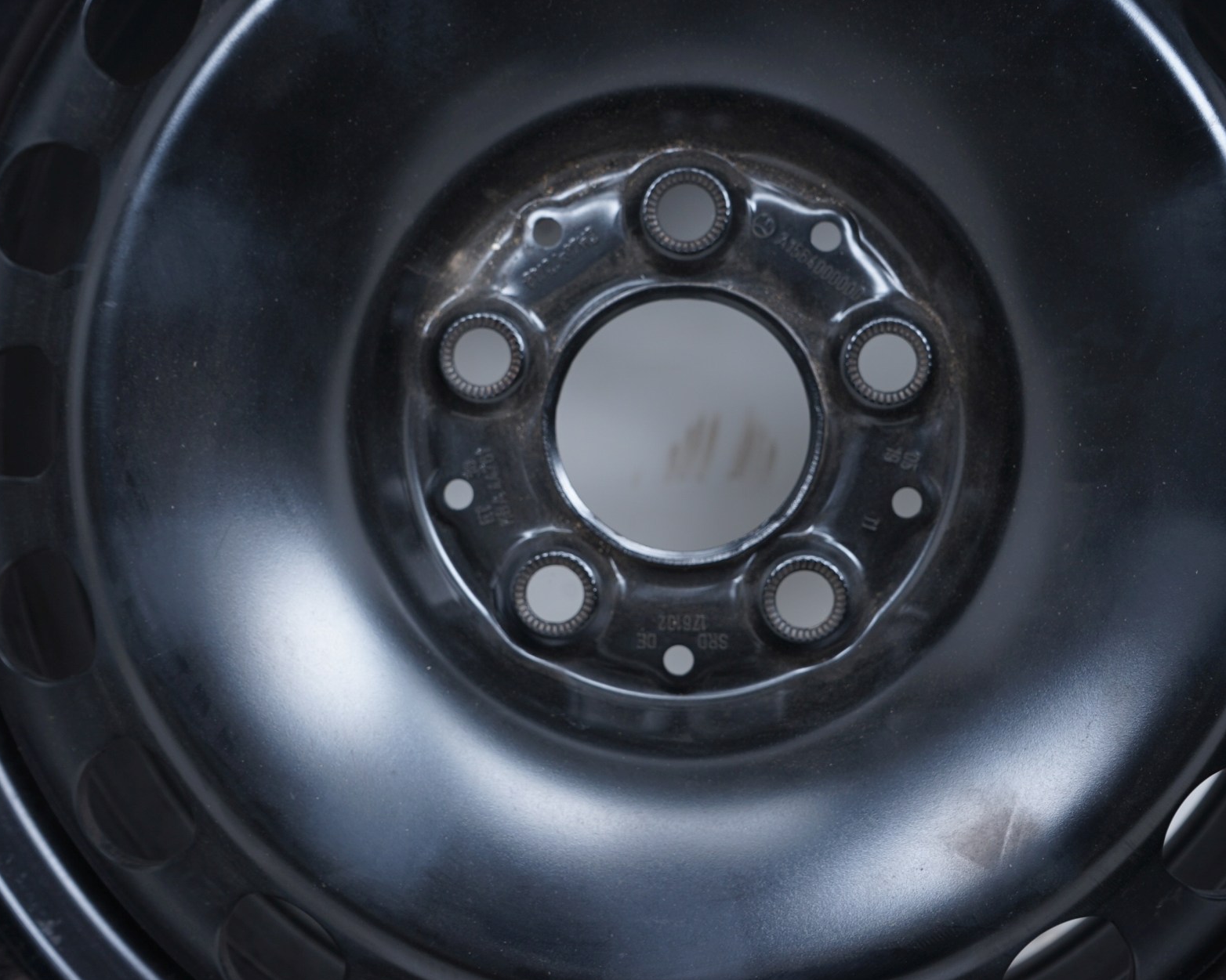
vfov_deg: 39.2
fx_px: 1379
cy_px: 486
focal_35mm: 38
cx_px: 656
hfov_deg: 47.9
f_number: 7.1
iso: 250
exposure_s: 1/100
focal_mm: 33
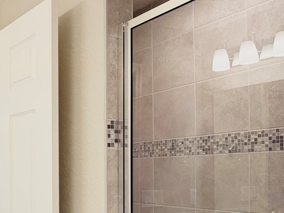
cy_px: 176
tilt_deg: -0.3
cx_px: -1
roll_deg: +0.2
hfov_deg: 28.8
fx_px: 517
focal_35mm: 63
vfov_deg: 22.9
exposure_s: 1/125
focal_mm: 6.76
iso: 80
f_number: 1.78
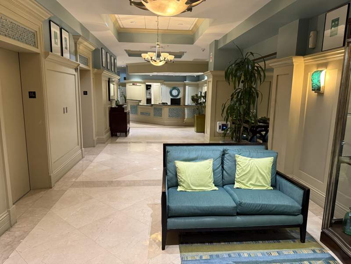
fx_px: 243
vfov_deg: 56.8
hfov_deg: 71.6
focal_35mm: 24
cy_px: 132
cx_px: 176
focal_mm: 6.76
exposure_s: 1/60
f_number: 1.78
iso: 320
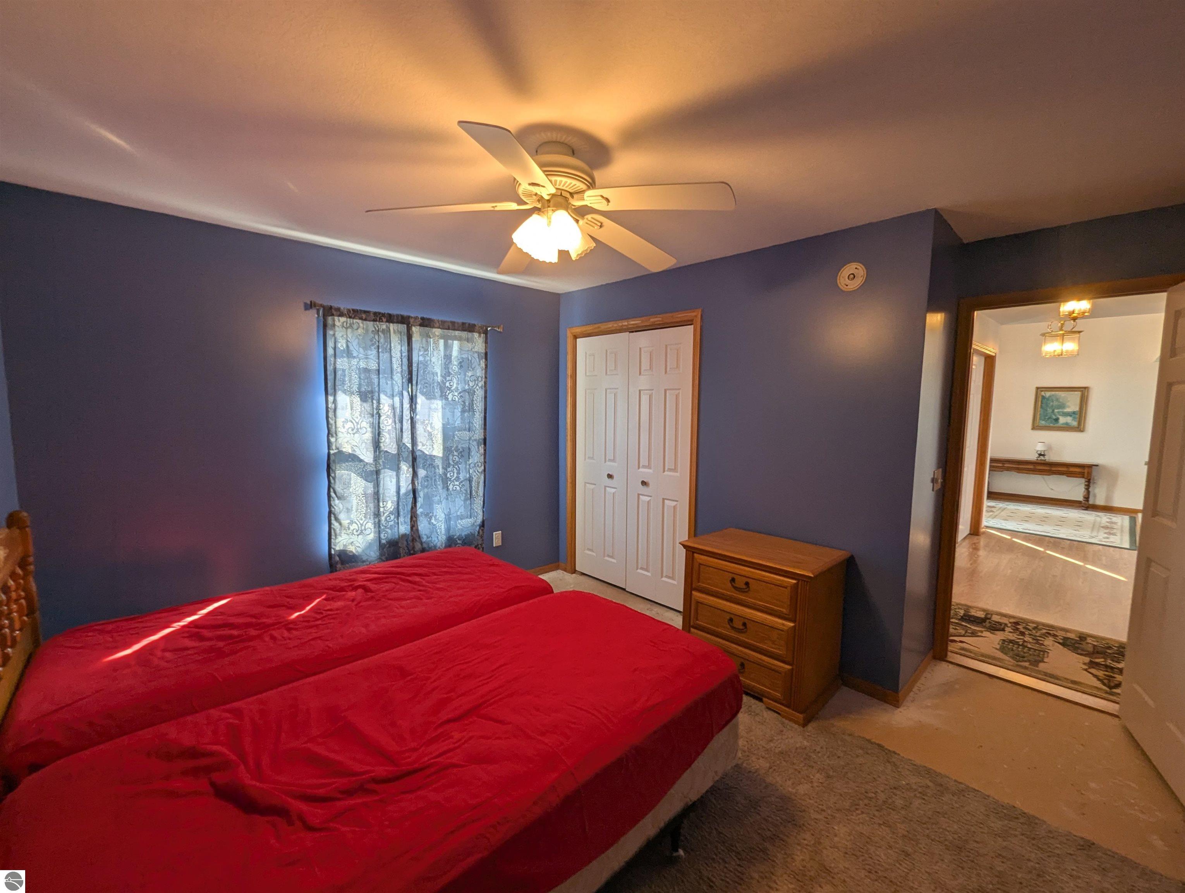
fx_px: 446
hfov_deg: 106.1
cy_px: 446
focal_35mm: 13
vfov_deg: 90.1
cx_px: 592
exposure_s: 1/60
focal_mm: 1.95
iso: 47
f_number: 2.2
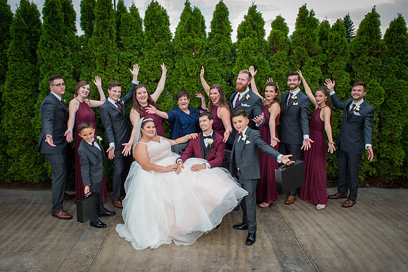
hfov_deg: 67.5
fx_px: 305
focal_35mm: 27
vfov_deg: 48.0
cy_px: 147
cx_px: 185
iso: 200
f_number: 4.8
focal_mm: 24
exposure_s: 1/90
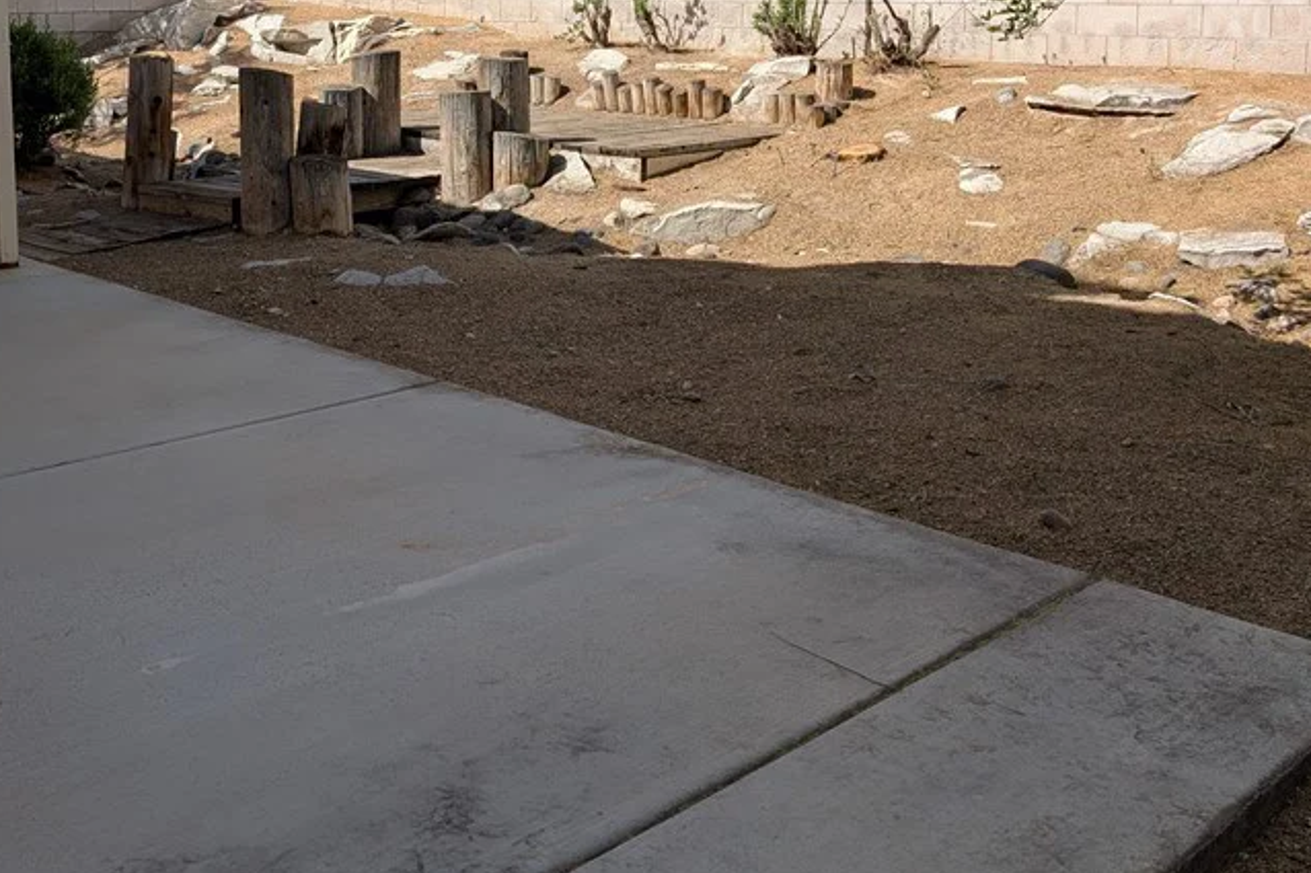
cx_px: 529
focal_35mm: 40
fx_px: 1456
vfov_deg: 32.1
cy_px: 126
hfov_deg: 48.2
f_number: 1.68
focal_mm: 6.9
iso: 23
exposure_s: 1/945
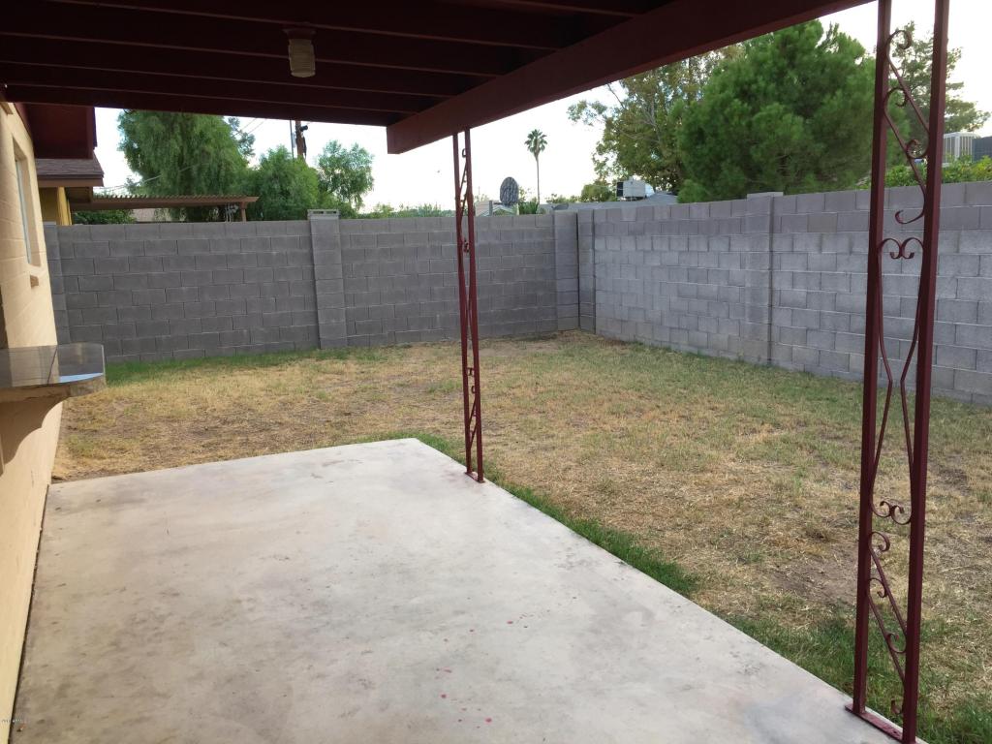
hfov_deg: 61.7
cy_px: 372
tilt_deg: -10.0
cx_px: 496
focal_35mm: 29
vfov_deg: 48.2
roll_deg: +1.8
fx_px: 831
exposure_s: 1/120
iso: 32
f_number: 2.2
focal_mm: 4.15
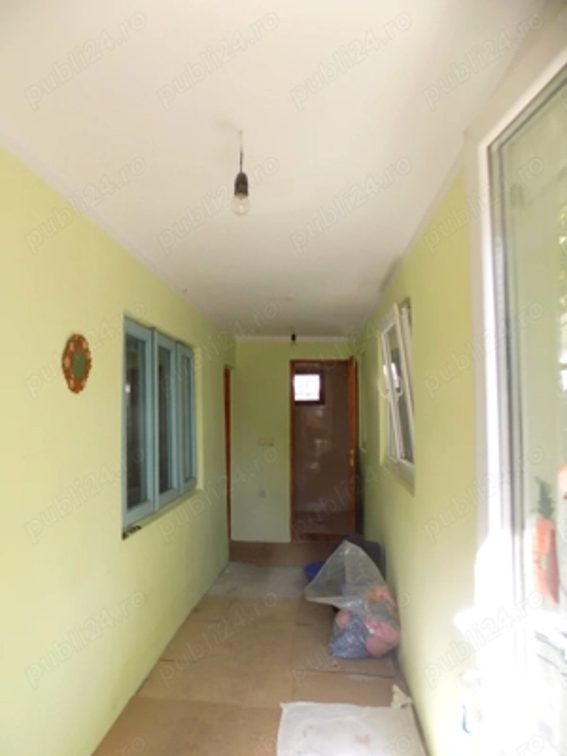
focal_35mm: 23
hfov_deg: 58.9
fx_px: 502
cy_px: 378
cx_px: 284
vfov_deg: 73.9
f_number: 3.1
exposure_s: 1/60
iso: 80
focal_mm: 4
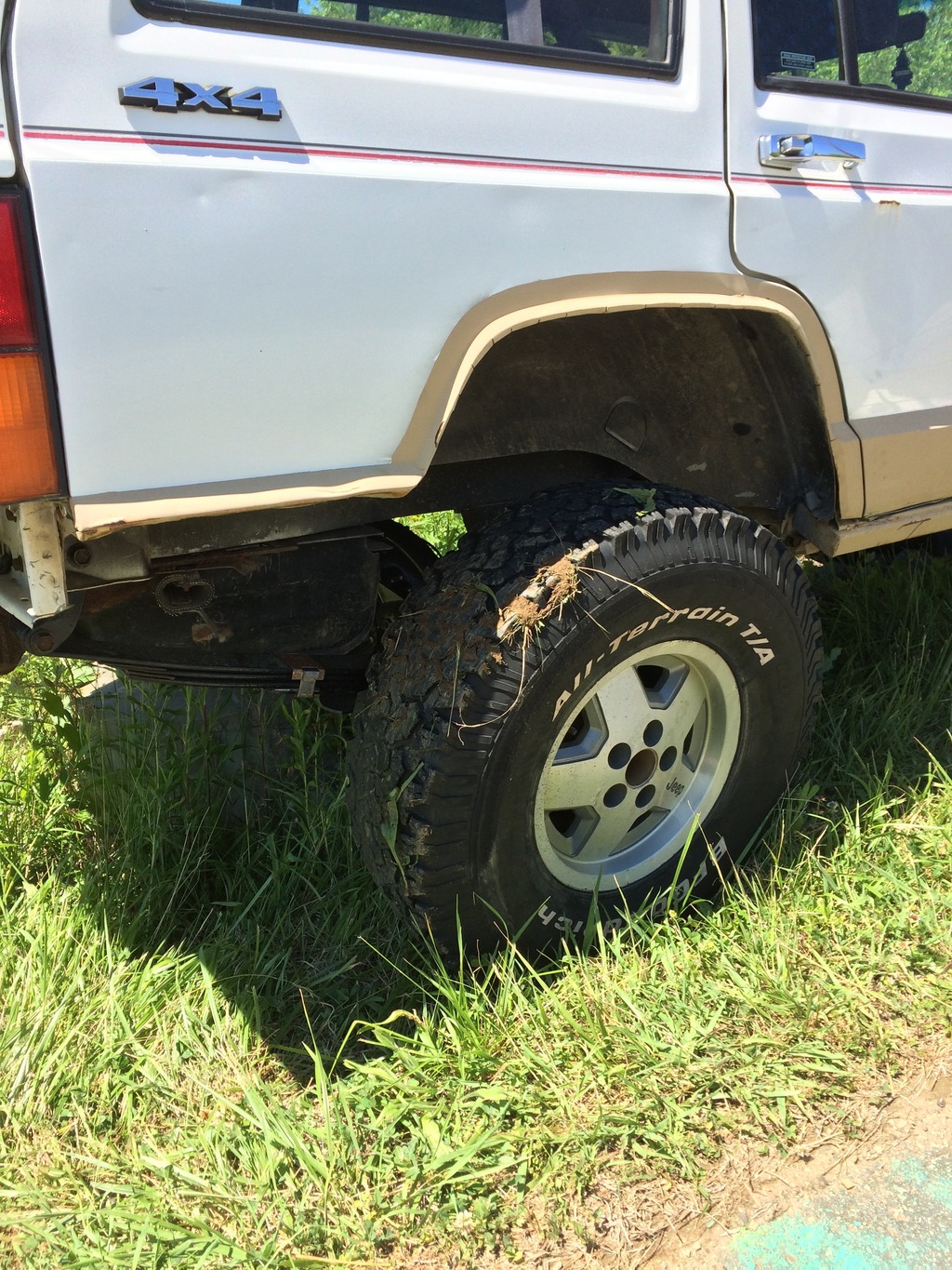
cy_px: 635
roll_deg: +4.5
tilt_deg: -14.5
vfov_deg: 61.7
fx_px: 1063
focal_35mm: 29
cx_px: 476
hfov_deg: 48.2
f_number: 2.2
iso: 32
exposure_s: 1/954
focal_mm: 4.15
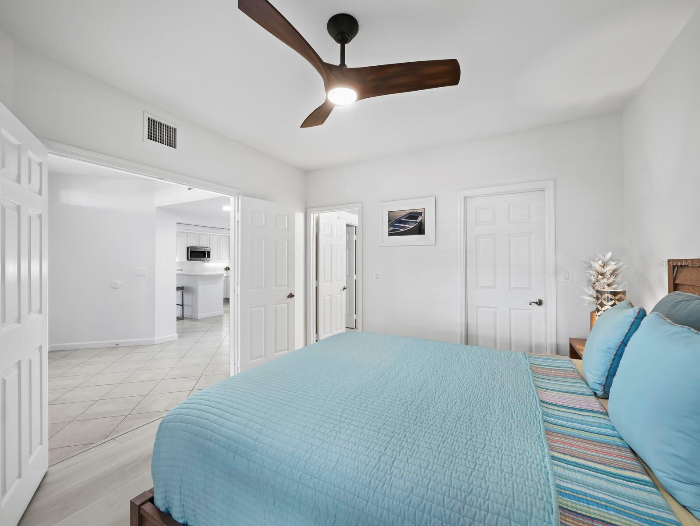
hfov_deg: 102.0
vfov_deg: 85.7
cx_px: 350
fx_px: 283
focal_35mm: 14
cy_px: 263
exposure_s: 1.3
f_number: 11
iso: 400
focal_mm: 7
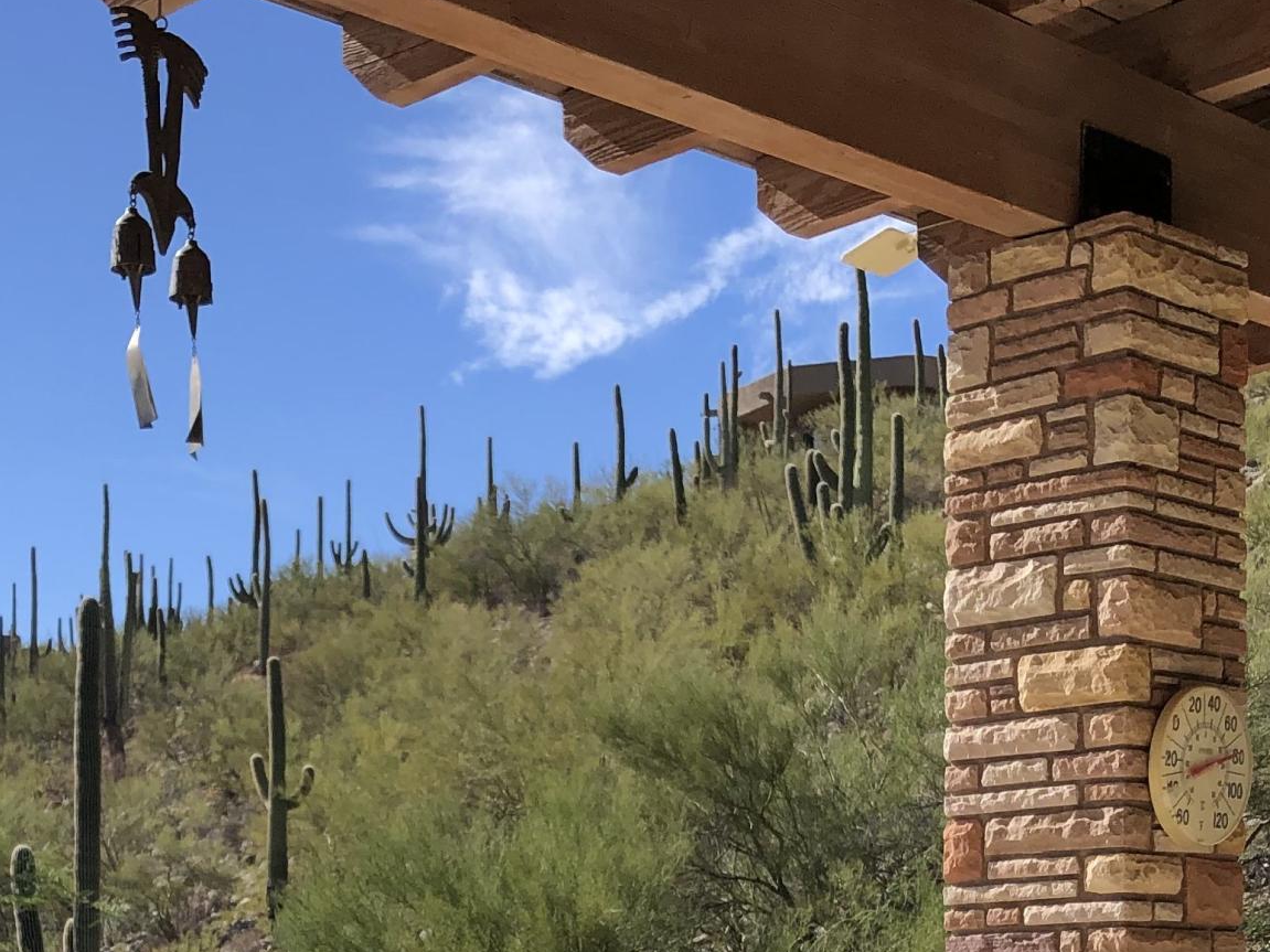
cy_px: 1130
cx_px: 436
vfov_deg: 19.1
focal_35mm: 73
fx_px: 2678
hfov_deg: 26.5
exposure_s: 1/1919
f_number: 1.8
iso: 20
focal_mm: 4
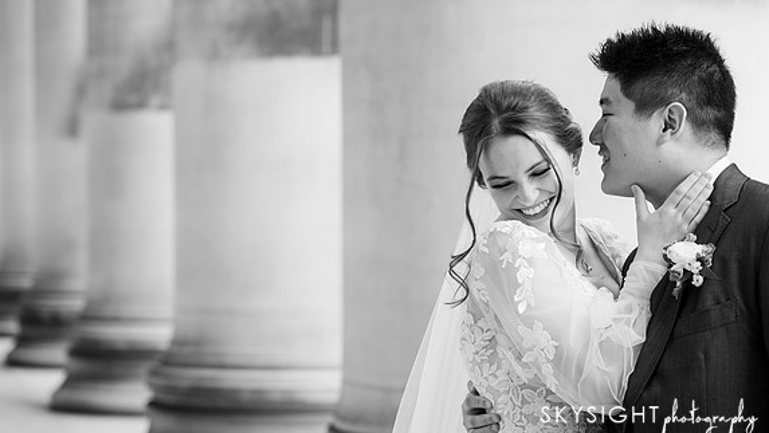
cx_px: 387
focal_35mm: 119
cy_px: 189
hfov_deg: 18.0
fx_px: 2428
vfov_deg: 10.2
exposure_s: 1/320
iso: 640
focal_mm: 110
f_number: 4
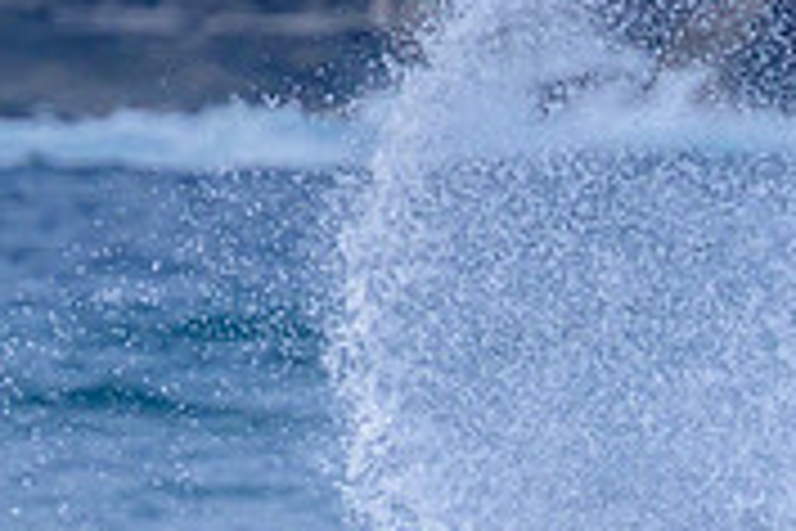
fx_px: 59496
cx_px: 1250
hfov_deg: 0.8
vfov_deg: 0.5
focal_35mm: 2691
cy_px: 821
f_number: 11
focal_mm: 800
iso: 1600
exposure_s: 1/2000
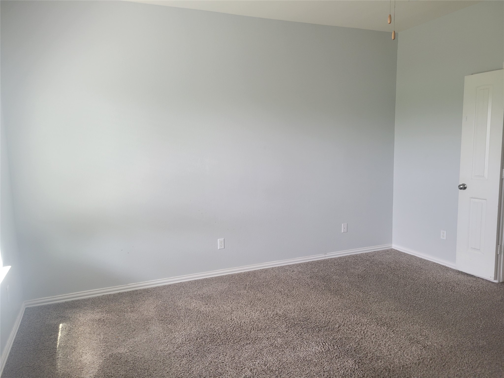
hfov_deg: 67.3
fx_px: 379
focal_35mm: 26
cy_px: 189
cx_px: 252
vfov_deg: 53.1
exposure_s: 1/120
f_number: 1.8
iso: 160
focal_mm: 5.4
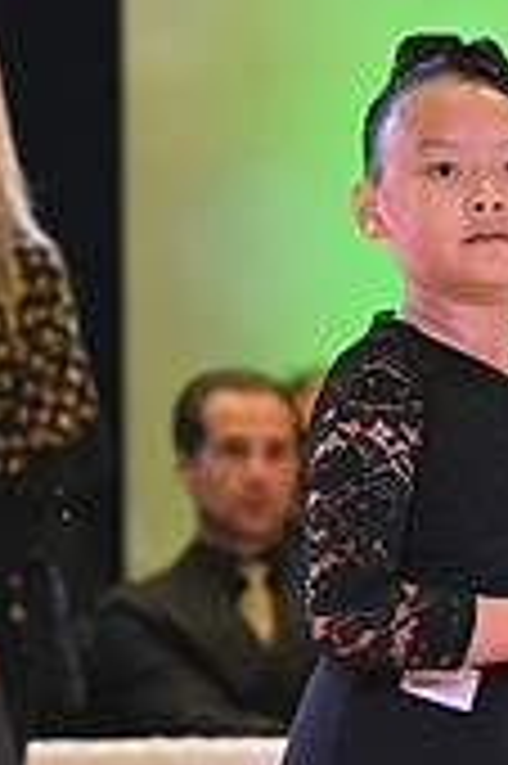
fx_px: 12683
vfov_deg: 3.4
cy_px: 936
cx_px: 321
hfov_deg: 2.3
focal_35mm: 598
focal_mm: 175
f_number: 6.3
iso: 4000
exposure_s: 1/400
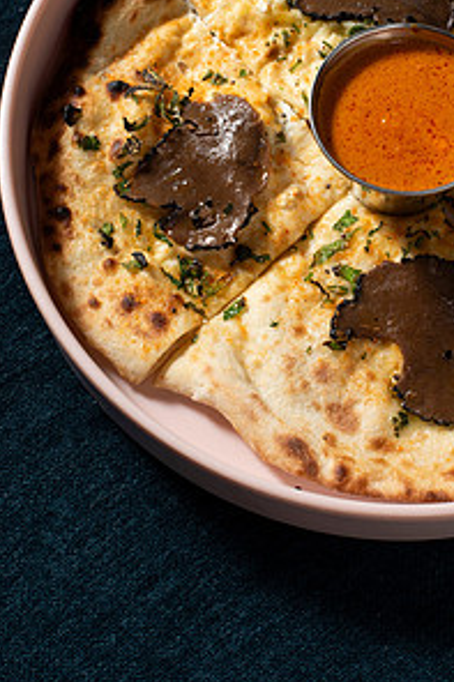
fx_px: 1439
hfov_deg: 17.9
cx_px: 265
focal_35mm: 76
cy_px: 168
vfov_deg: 26.3
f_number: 7.1
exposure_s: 1/200
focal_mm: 50
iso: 320
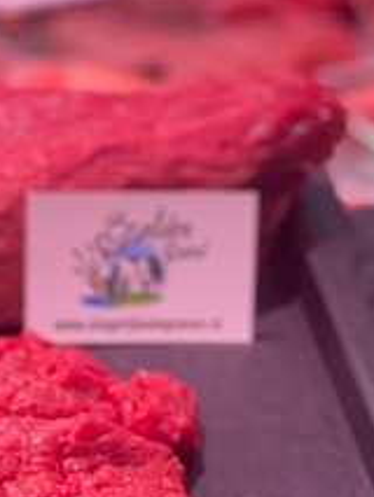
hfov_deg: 9.4
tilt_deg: -33.8
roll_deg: -0.5
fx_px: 2245
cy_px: 583
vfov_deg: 12.4
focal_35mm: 156
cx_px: -19
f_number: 2
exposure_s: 1/100
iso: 125
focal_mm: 6
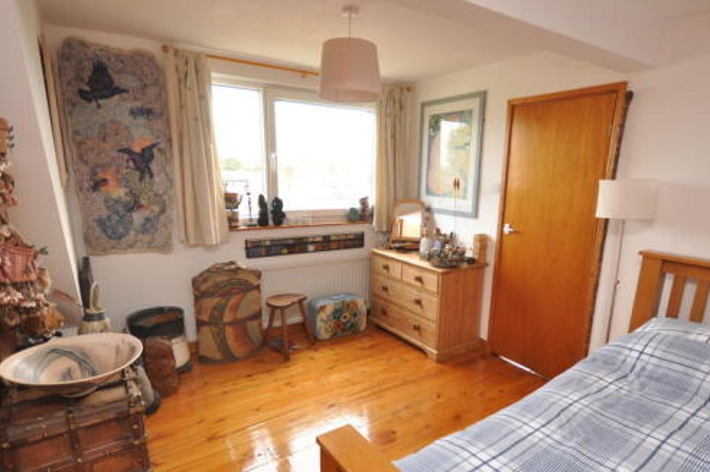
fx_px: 394
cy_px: 270
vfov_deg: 61.5
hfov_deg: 83.9
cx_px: 382
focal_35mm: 20
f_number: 4
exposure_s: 1/60
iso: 400
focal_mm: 10
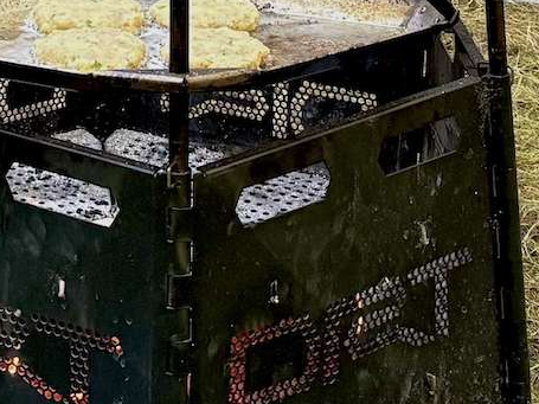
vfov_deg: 10.1
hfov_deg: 14.7
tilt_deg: -2.4
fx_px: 2055
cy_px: -485
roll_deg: -1.1
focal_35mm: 132
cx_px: -8
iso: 200
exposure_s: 1/101
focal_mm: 6.76
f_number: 1.78
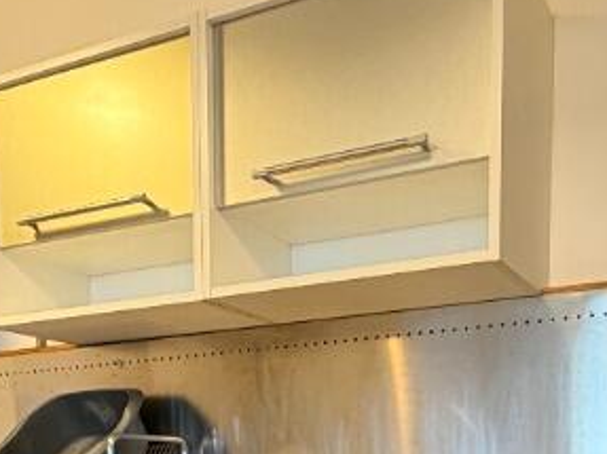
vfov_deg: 25.4
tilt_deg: -4.9
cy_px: 576
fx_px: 876
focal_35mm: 50
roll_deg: +0.9
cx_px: 341
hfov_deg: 38.1
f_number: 2.2
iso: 320
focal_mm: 2.22
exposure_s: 1/50
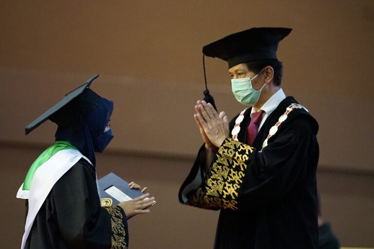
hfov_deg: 8.0
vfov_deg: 5.4
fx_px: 2659
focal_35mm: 256
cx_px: 187
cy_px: 124
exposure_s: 1/200
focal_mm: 171
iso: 6400
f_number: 2.8
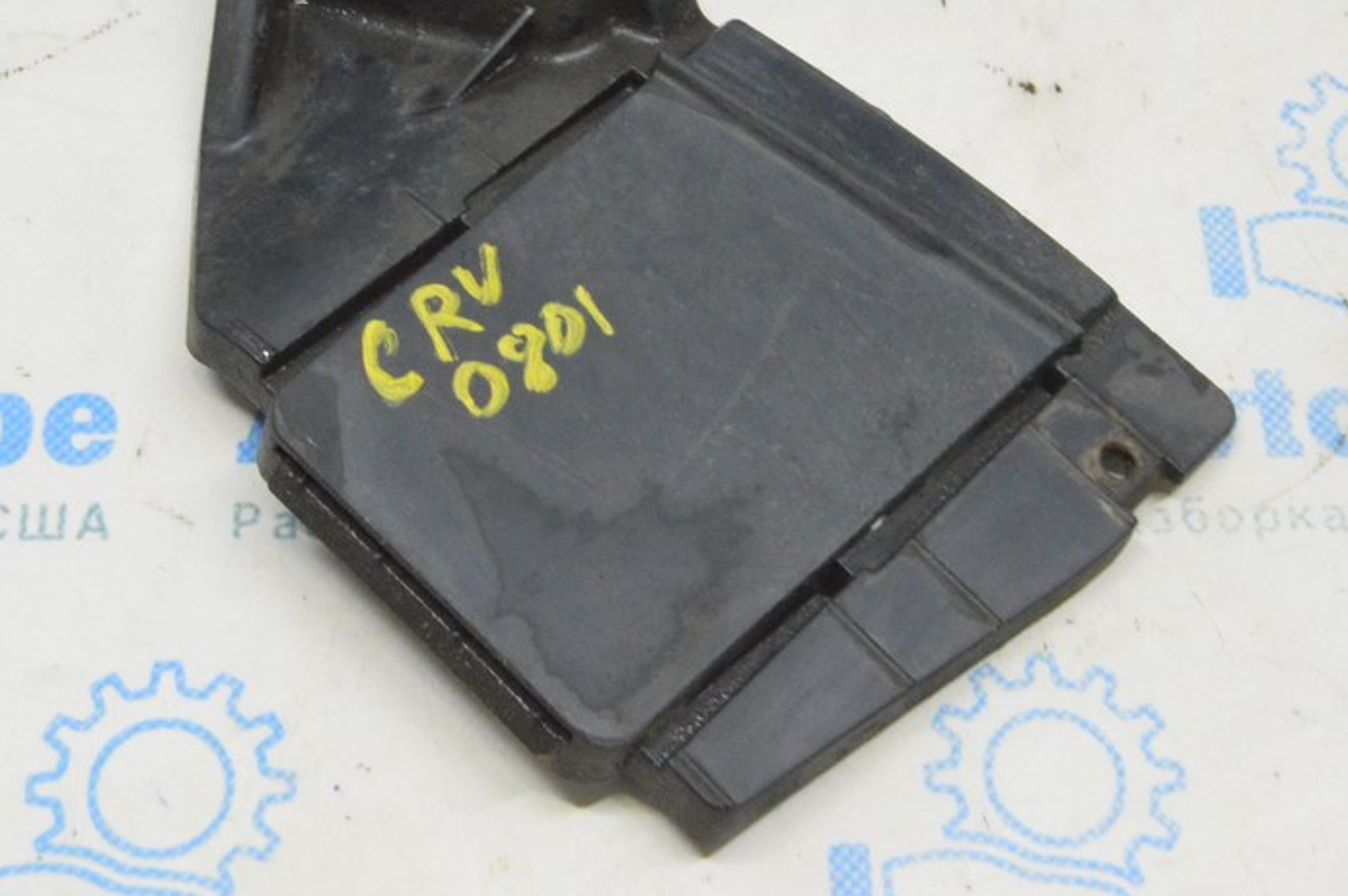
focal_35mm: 69
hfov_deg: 29.3
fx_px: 2572
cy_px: 246
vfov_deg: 19.7
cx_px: 572
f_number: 20
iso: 6400
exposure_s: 1/15
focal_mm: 31
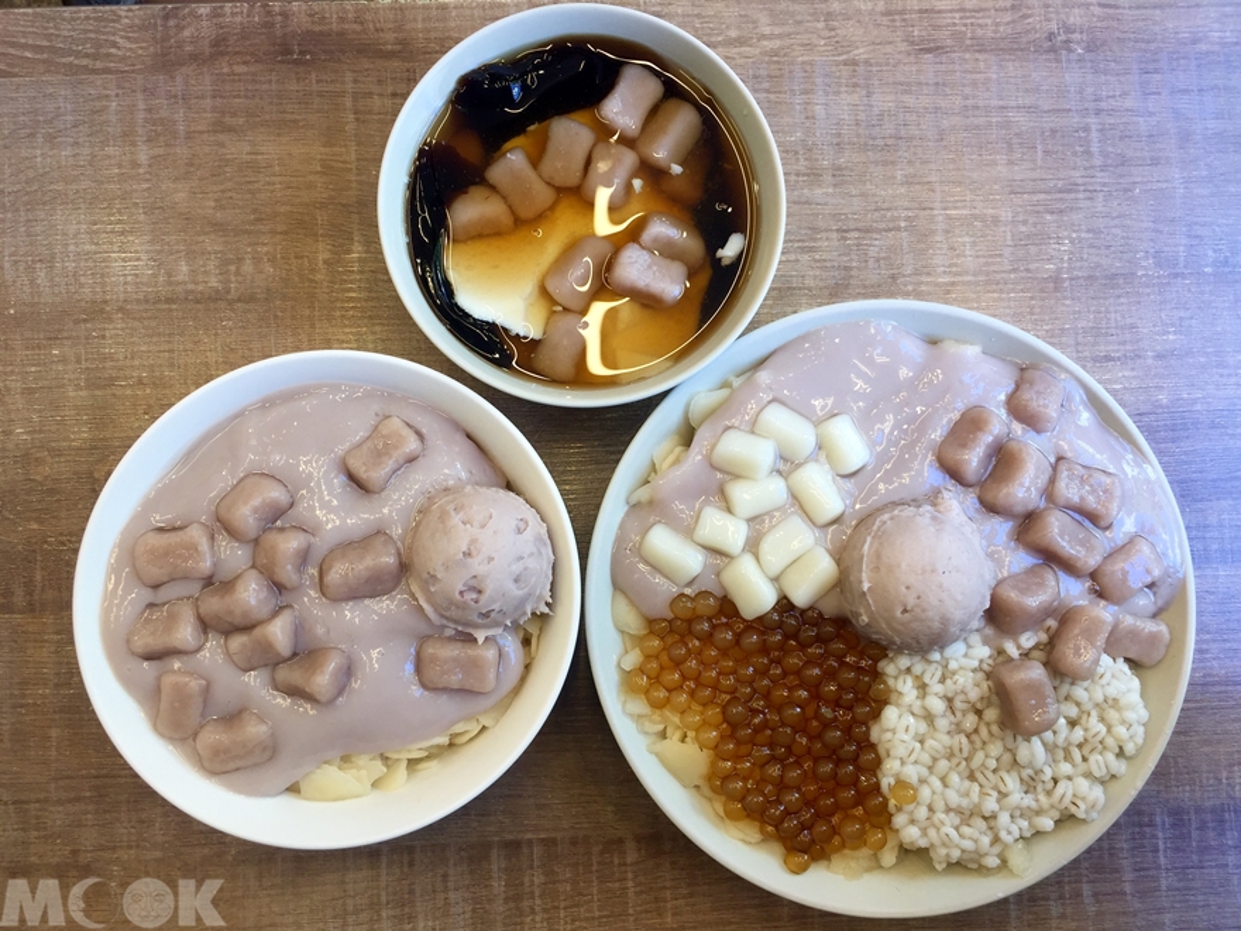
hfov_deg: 61.7
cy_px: 466
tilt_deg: -84.1
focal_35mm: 29
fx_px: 1040
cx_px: 620
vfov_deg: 48.2
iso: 32
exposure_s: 1/60
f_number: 2.2
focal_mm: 4.15
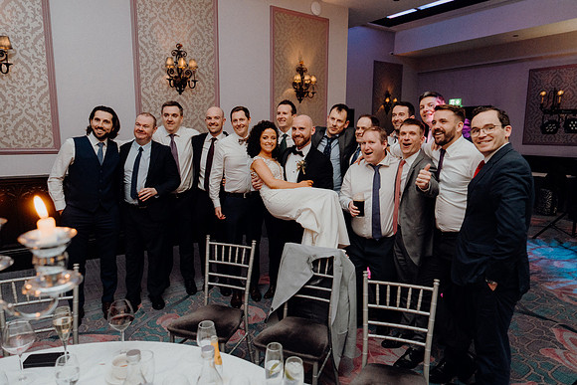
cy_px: 192
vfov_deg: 53.2
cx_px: 288
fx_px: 385
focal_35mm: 24
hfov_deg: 73.7
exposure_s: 1/160
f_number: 3.5
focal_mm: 24
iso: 2500
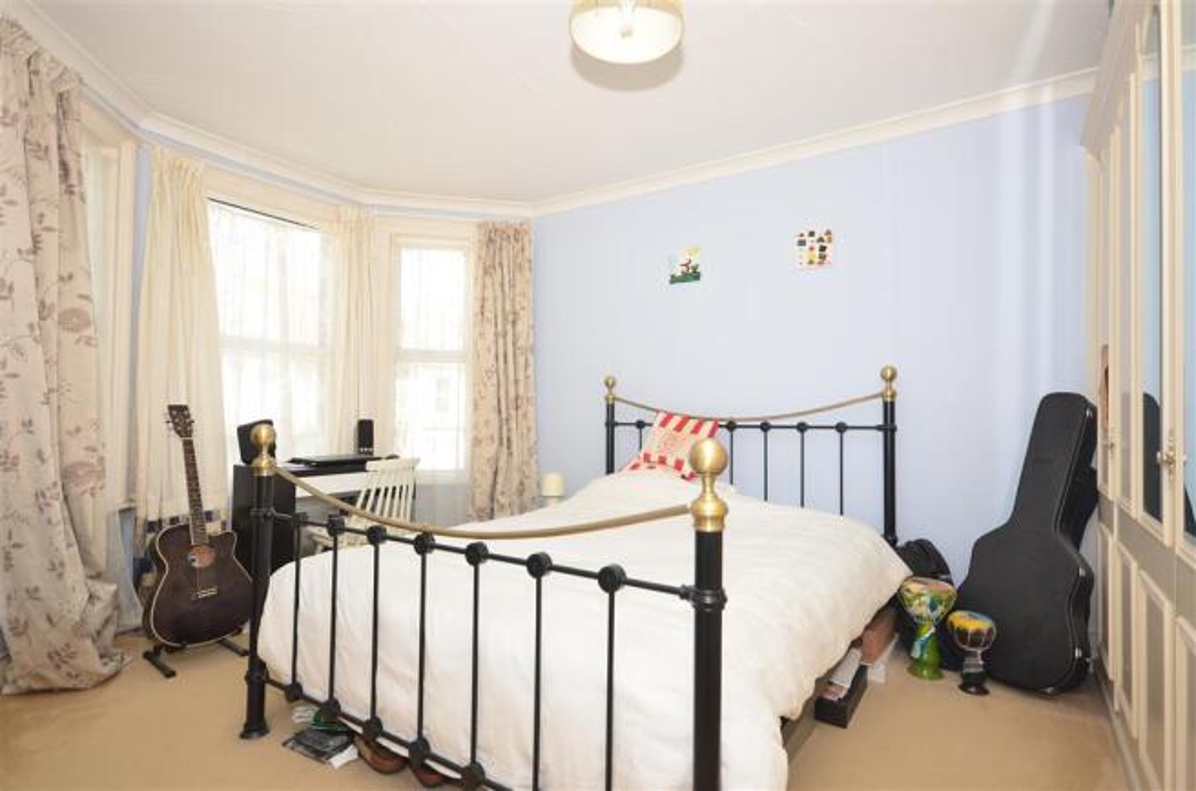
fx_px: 646
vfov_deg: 62.9
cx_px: 598
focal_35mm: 20
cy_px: 396
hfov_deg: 85.6
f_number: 5.6
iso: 200
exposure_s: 1/100
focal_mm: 13
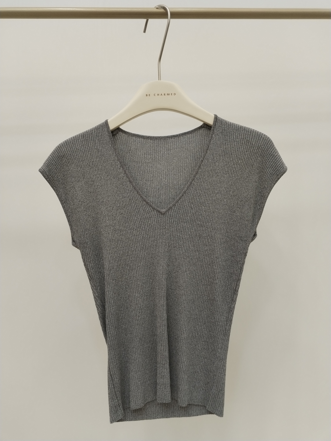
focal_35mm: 29
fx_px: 370
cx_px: 166
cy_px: 220
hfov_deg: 48.2
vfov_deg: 61.7
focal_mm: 4.75
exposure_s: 1/120
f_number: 1.8
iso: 235
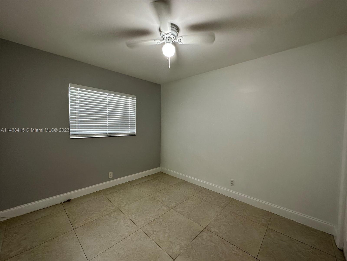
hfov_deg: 102.1
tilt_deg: -1.3
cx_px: 174
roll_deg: -0.9
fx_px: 140
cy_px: 130
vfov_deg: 85.7
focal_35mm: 14
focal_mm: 2.22
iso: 200
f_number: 2.2
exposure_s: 1/120
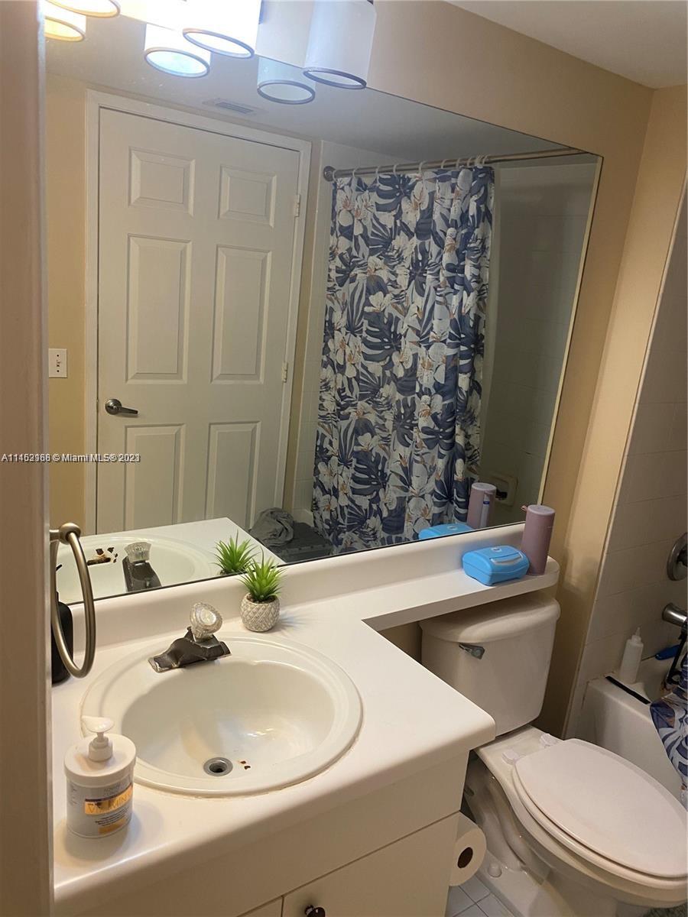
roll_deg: -6.2
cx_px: 344
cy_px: 458
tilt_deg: -14.8
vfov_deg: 67.3
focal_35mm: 26
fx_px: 689
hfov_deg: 53.1
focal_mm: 4.25
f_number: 1.8
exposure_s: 1/60
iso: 125
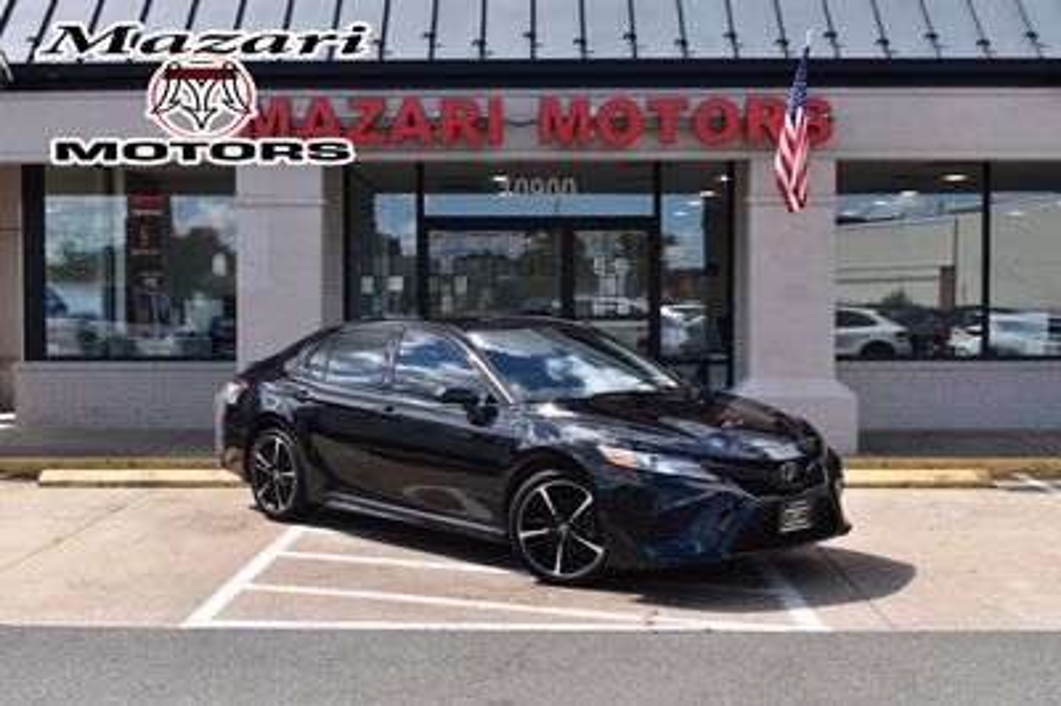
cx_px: 530
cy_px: 353
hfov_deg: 41.1
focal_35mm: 48
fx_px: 1413
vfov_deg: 28.0
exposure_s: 1/400
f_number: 11
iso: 400
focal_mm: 32
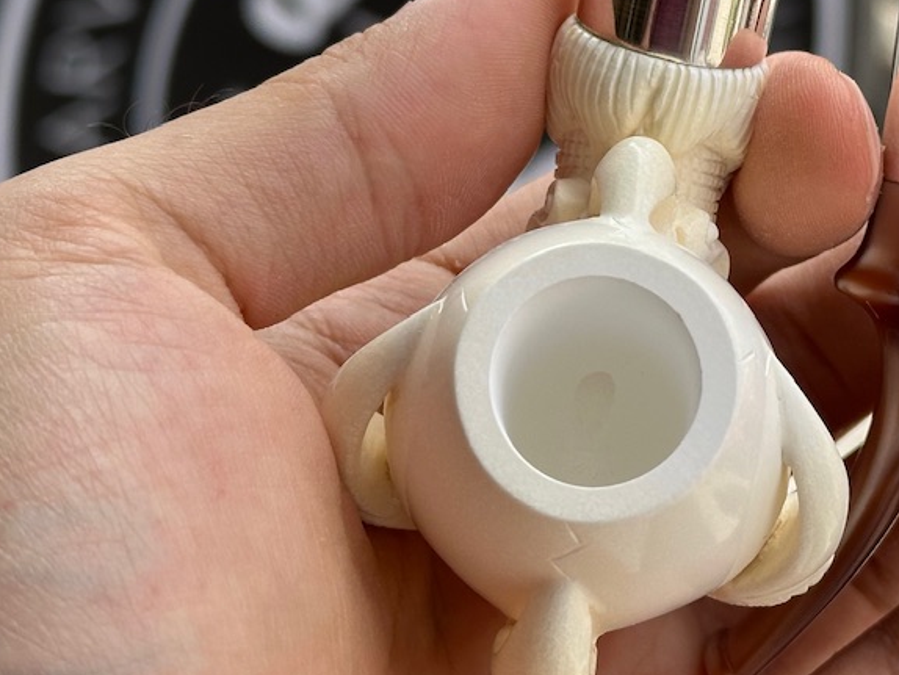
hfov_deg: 18.2
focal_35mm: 107
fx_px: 2780
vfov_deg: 13.8
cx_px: 713
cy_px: 183
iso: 64
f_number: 1.78
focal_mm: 6.86
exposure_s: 1/1041
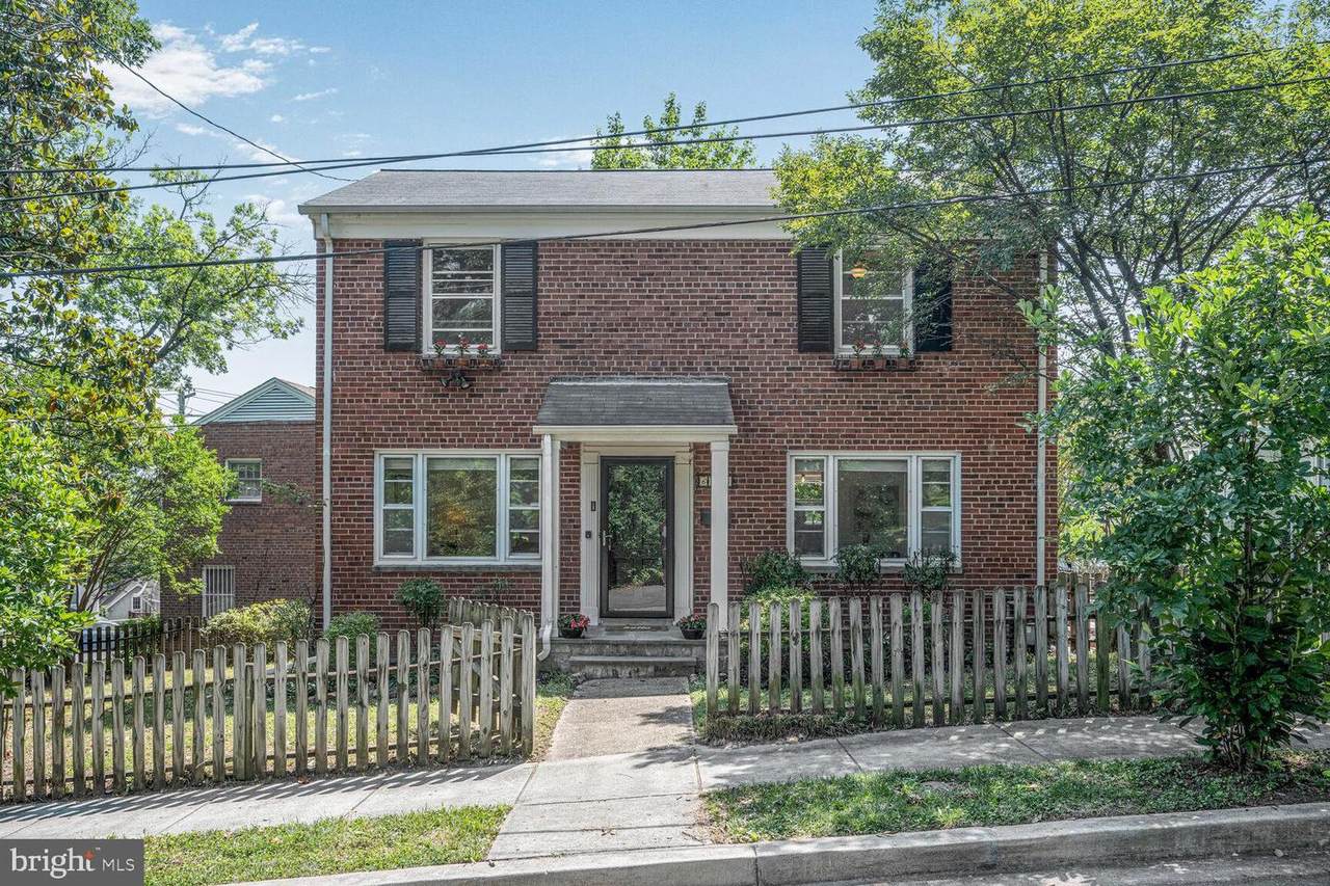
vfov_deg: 55.1
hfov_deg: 76.1
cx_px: 665
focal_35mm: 23
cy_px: 443
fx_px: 850
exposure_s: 1/125
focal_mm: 23
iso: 200
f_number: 9
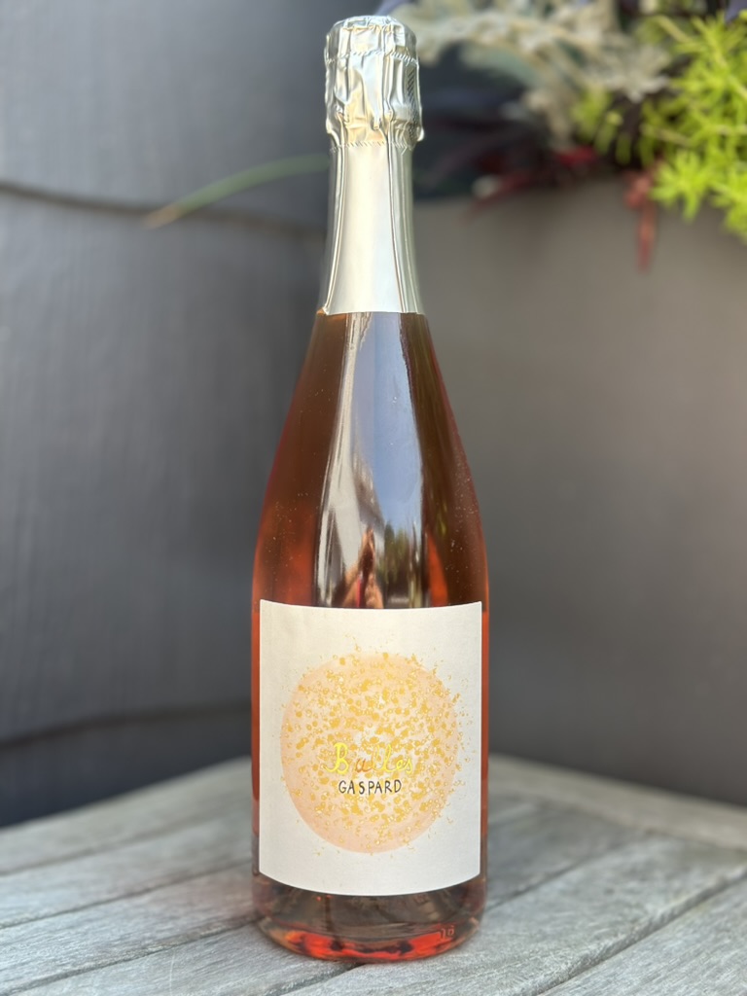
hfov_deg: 30.3
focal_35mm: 48
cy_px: 498
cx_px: 374
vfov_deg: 39.7
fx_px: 1381
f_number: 1.78
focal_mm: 6.86
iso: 80
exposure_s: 1/351
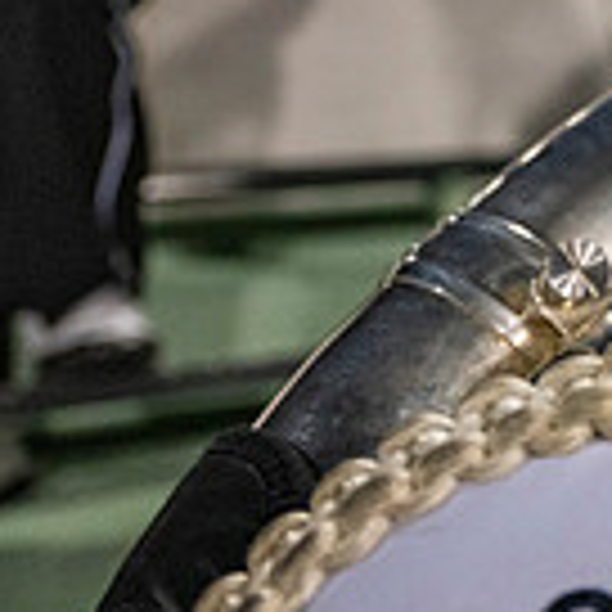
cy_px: 29
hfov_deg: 15.4
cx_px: 1264
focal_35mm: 87
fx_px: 1740
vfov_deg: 19.5
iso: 2000
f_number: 3.2
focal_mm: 24
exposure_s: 1/500
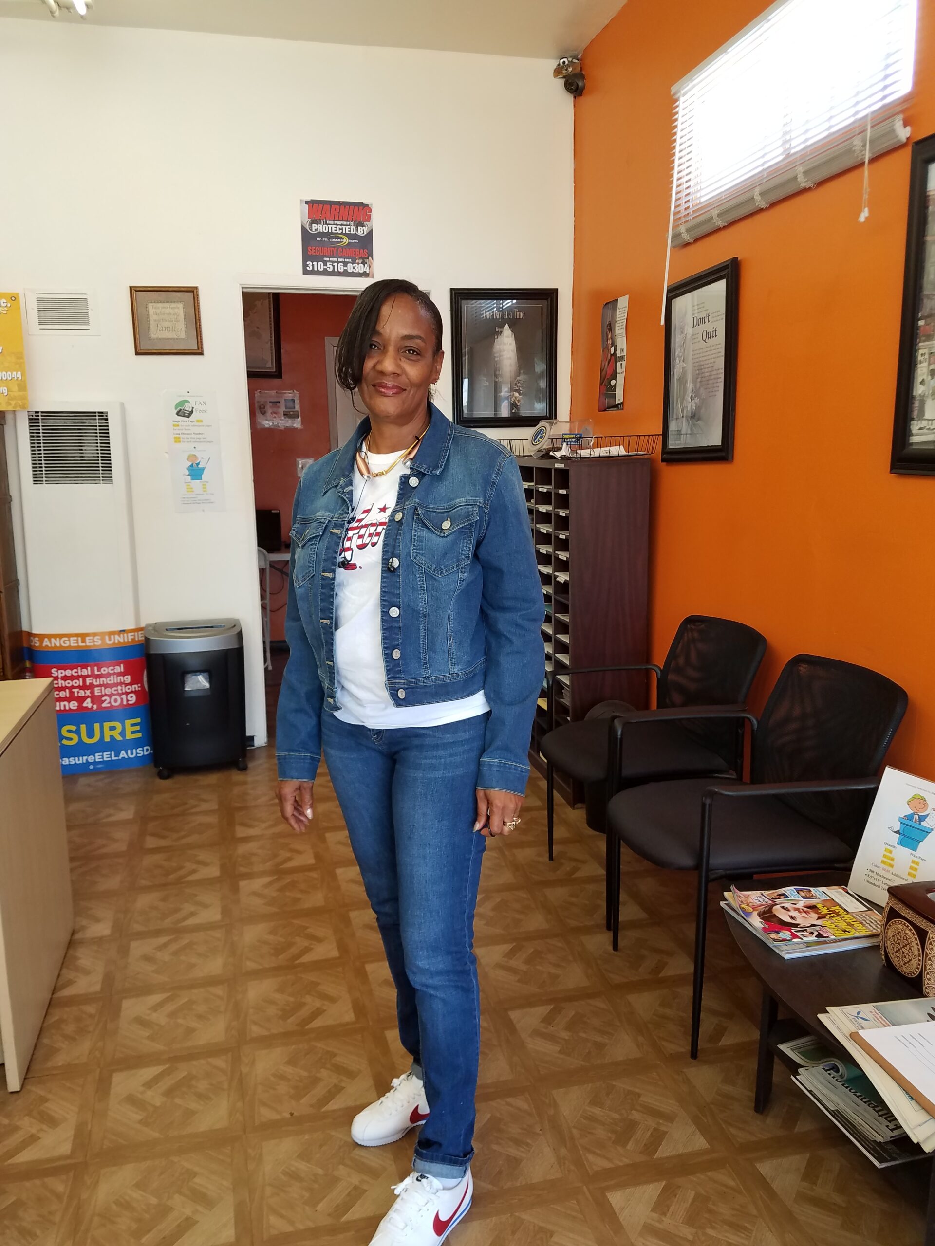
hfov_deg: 53.1
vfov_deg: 67.3
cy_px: 623
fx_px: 936
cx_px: 468
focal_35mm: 26
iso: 64
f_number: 1.7
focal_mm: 4.2
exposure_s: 1/60
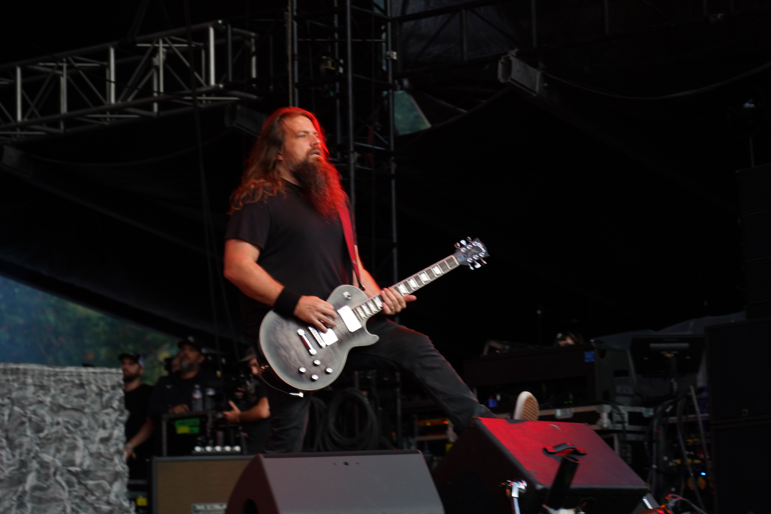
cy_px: 257
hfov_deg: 19.5
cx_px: 386
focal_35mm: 105
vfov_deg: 13.0
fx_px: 2249
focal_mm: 105
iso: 250
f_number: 4
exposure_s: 1/125
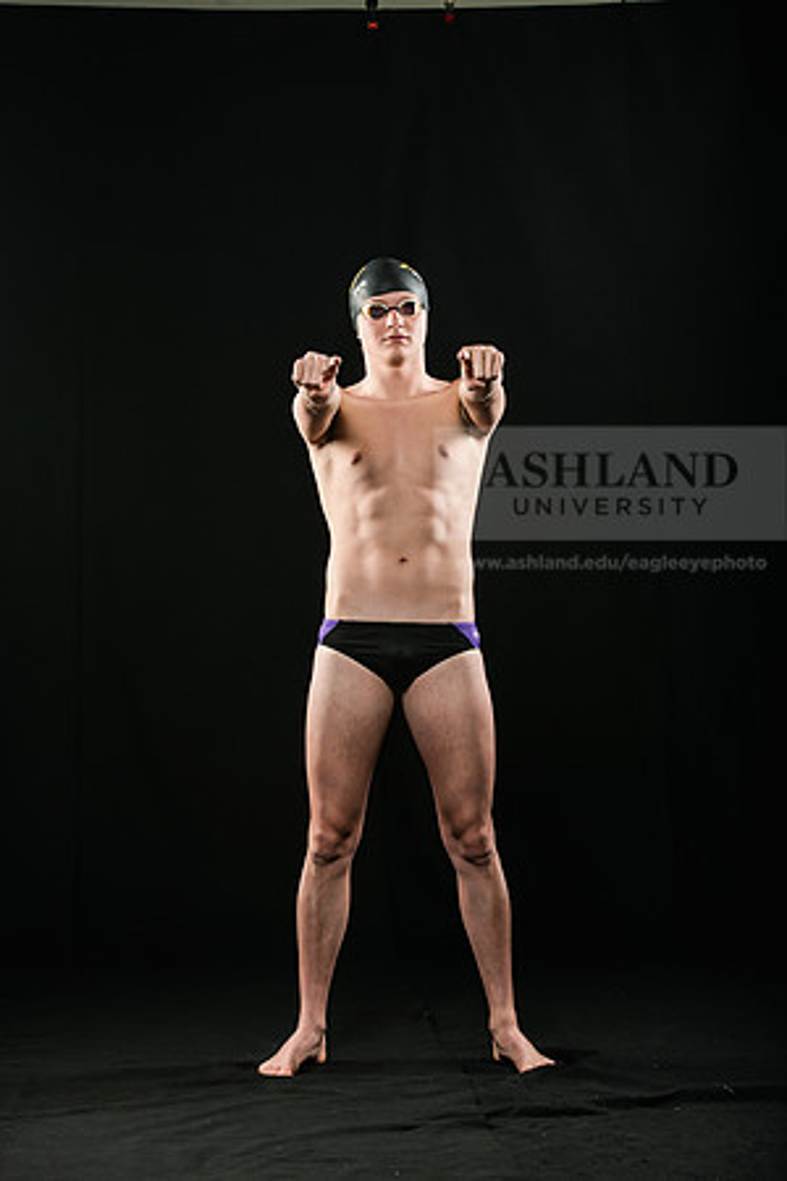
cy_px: 590
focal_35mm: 86
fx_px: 2820
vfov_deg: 23.6
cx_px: 394
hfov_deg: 15.9
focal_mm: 86
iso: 320
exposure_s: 1/250
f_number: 6.3
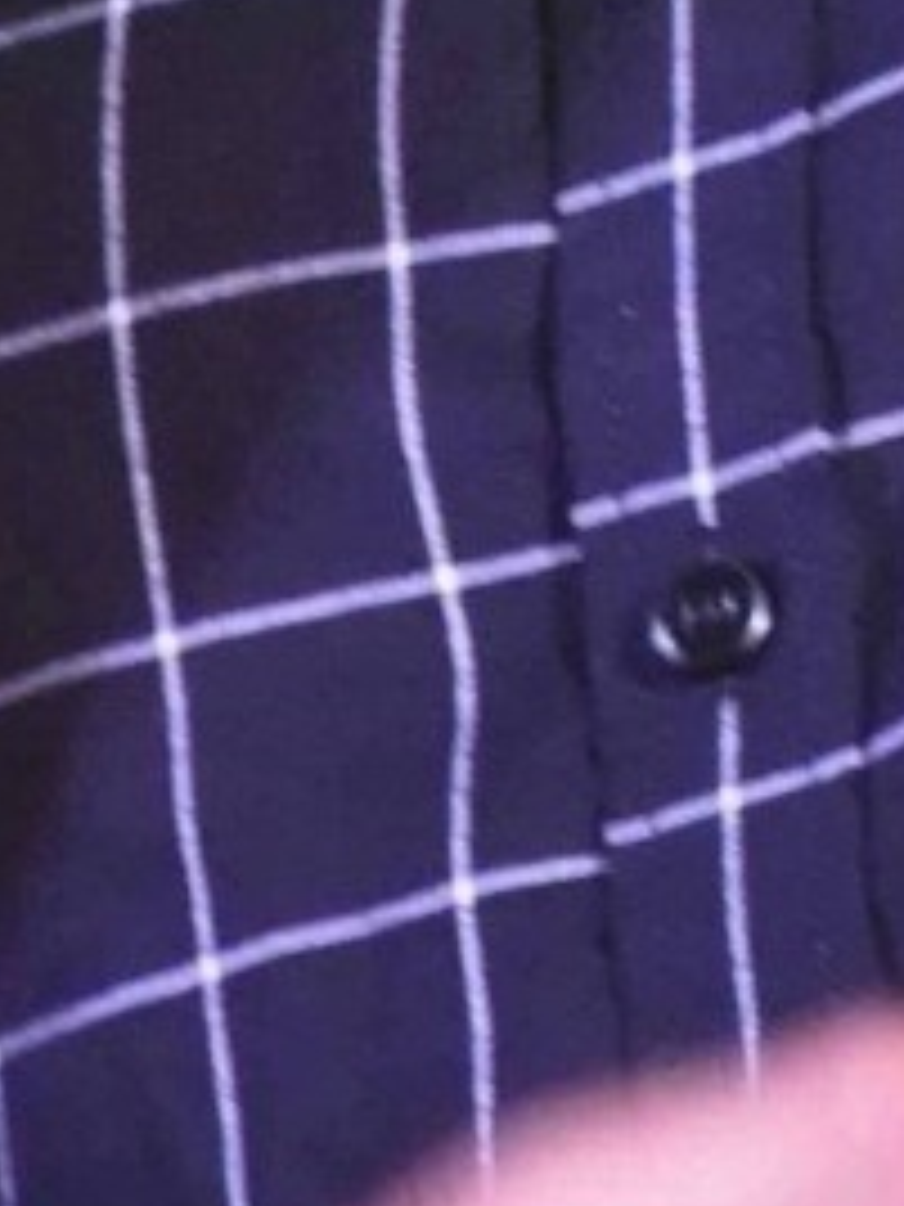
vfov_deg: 1.3
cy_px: -698
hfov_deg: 0.9
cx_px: 908
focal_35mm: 1580
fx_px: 55016
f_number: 6.3
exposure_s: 1/125
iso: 4000
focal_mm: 140
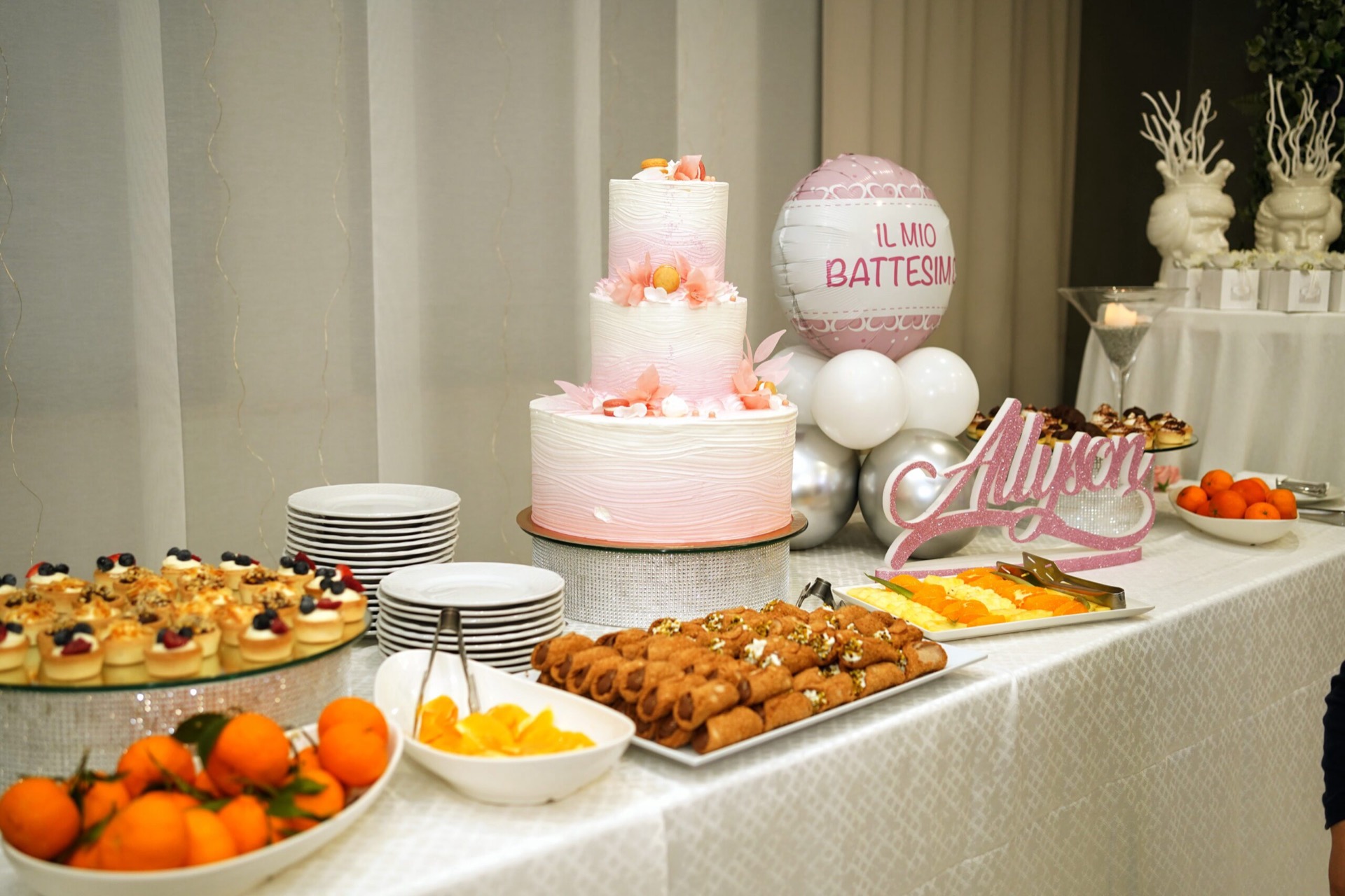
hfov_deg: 54.4
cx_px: 672
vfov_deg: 37.9
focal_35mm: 35
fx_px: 1308
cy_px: 448
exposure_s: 1/250
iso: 1000
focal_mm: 35
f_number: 2.8
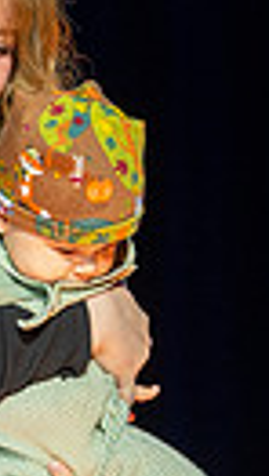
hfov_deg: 1.9
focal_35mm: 643
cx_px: 38
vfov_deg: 3.4
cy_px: 161
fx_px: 8127
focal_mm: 98
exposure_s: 1/160
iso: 500
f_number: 3.5
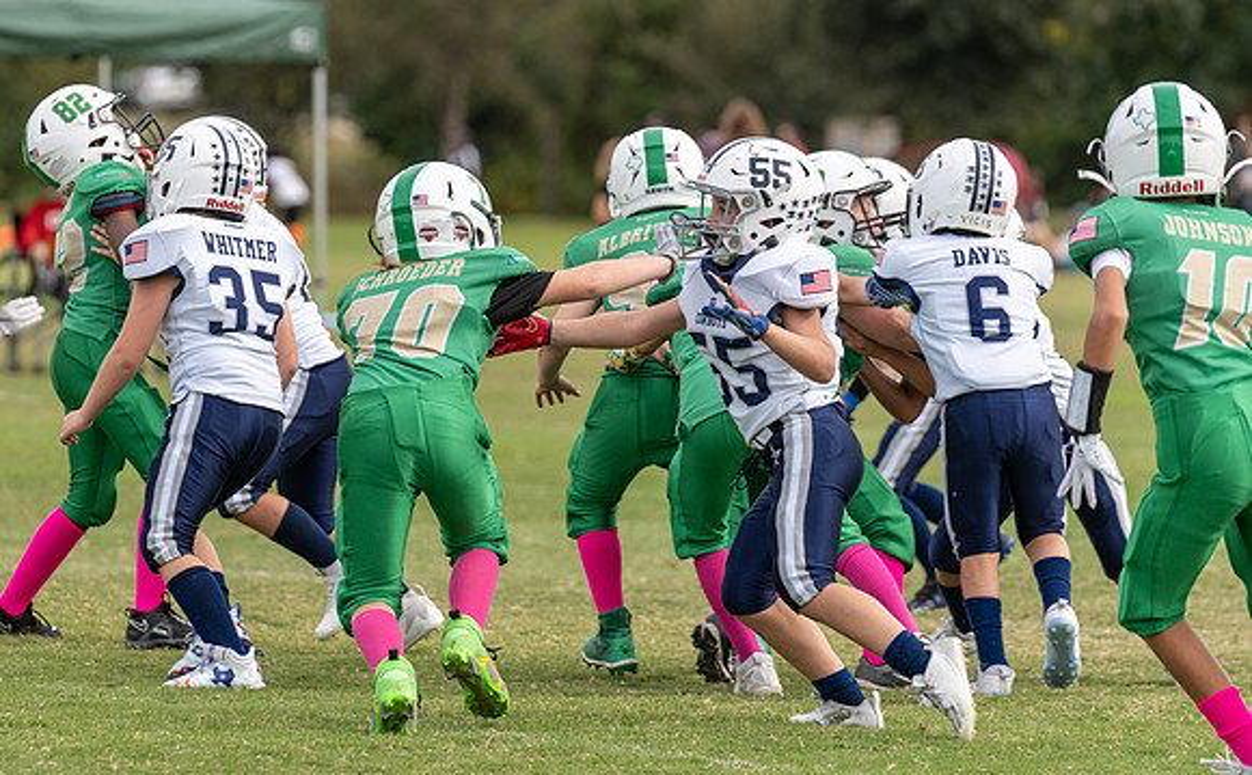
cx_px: 299
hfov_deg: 6.6
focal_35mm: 318
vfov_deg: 4.1
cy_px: 366
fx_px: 10804
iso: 200
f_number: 3.5
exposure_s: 1/1250
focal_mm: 200
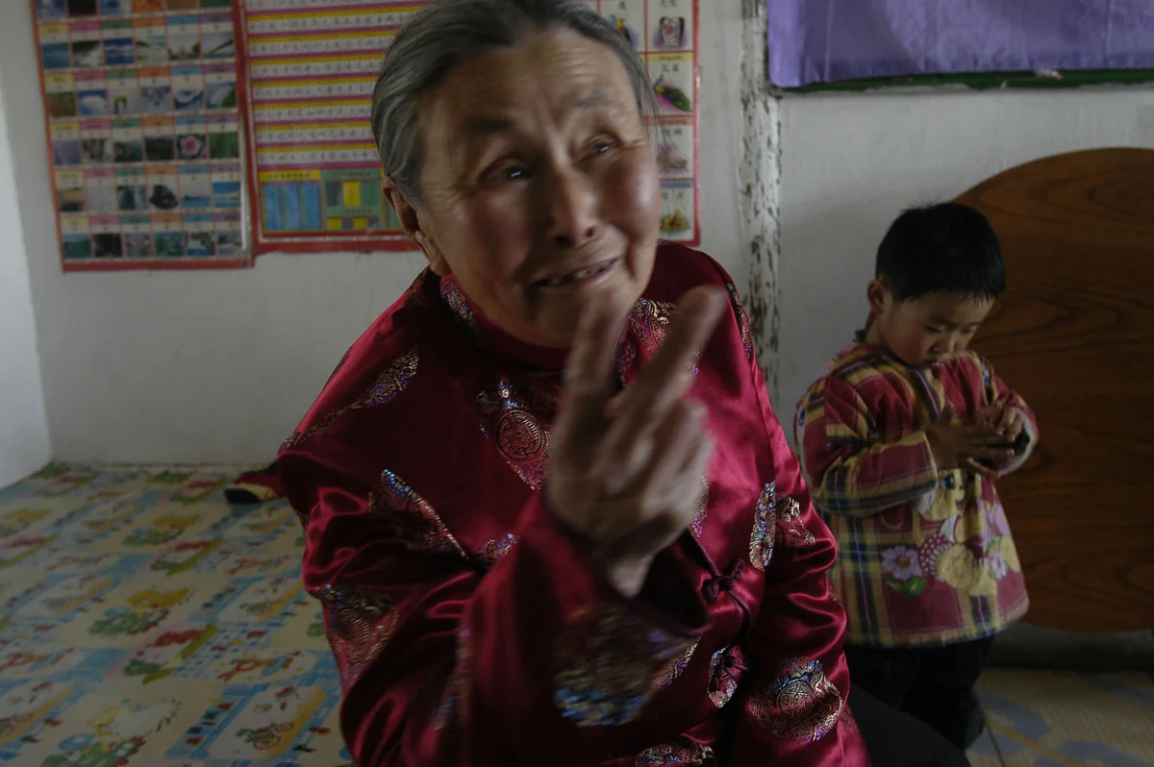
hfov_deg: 62.0
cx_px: 577
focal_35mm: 30
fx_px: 961
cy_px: 384
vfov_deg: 43.5
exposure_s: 1/30
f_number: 3.5
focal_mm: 20
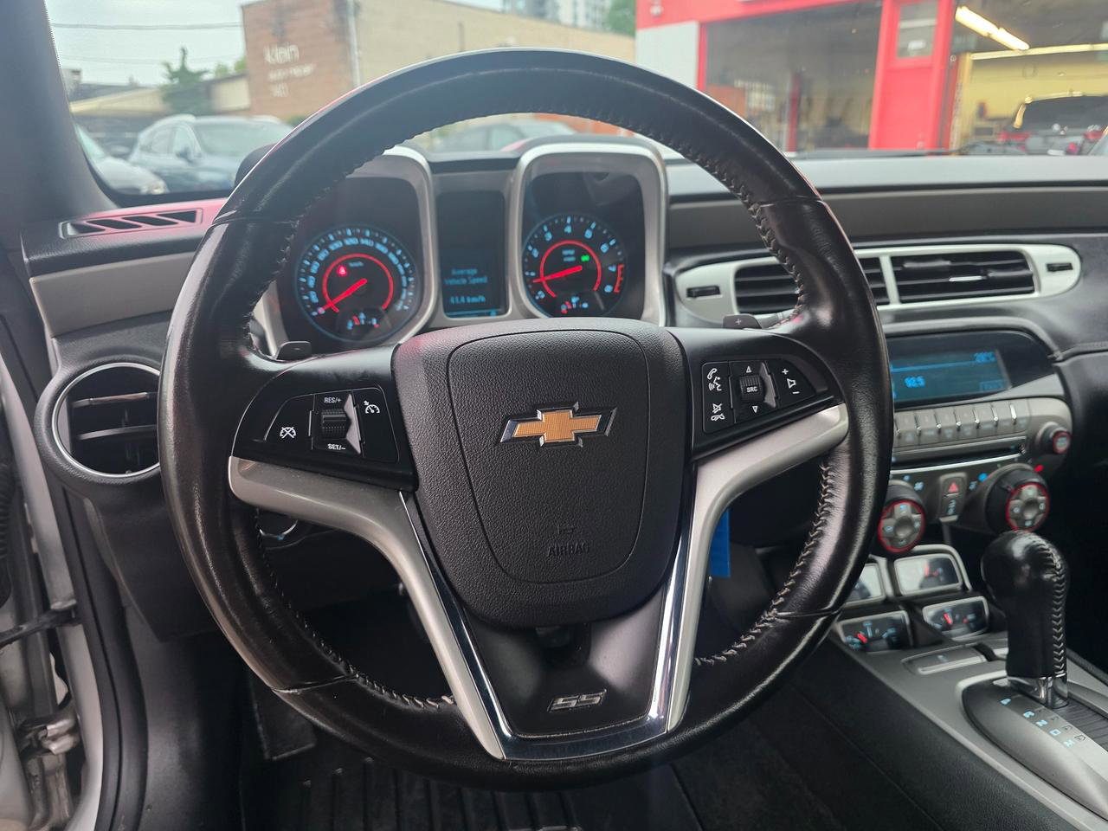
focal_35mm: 23
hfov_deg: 73.9
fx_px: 736
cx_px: 554
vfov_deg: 58.9
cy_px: 416
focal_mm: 6.3
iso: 500
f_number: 1.7
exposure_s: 1/100
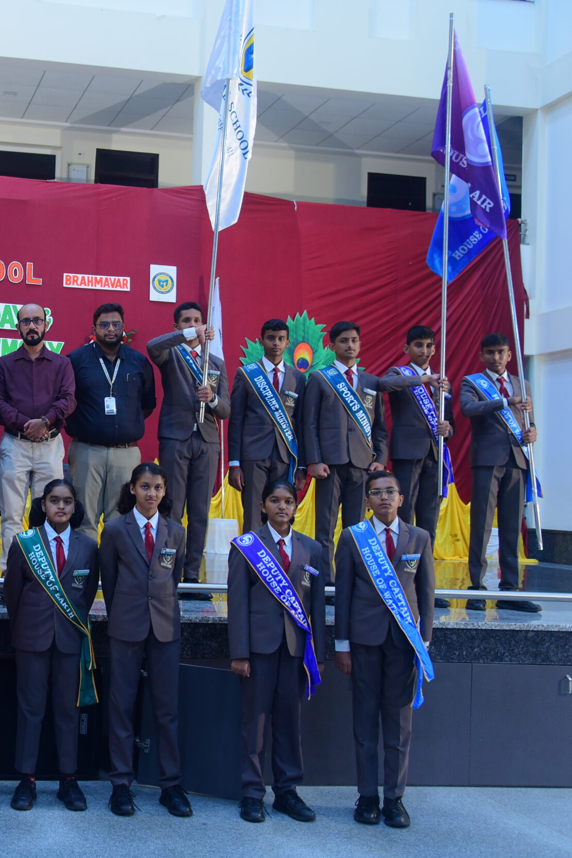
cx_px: -7
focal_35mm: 46
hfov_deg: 27.5
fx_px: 1096
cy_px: 432
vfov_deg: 42.7
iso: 1250
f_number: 4.5
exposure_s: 1/80
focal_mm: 30
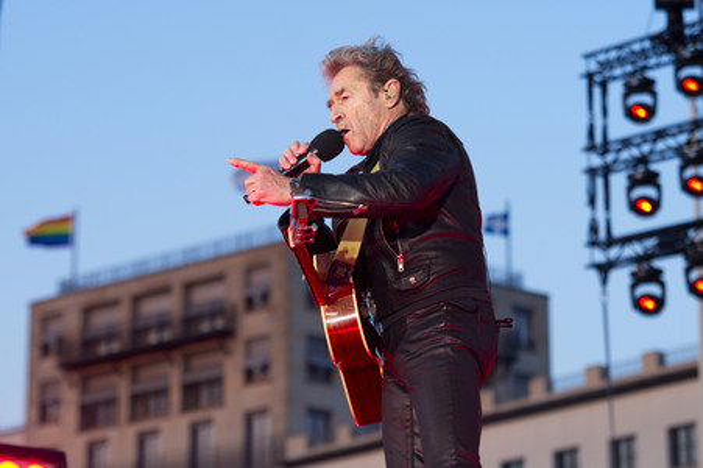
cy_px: 234
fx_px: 1678
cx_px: 352
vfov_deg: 15.9
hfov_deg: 23.7
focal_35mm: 86
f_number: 4
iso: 400
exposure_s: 1/320
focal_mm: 86
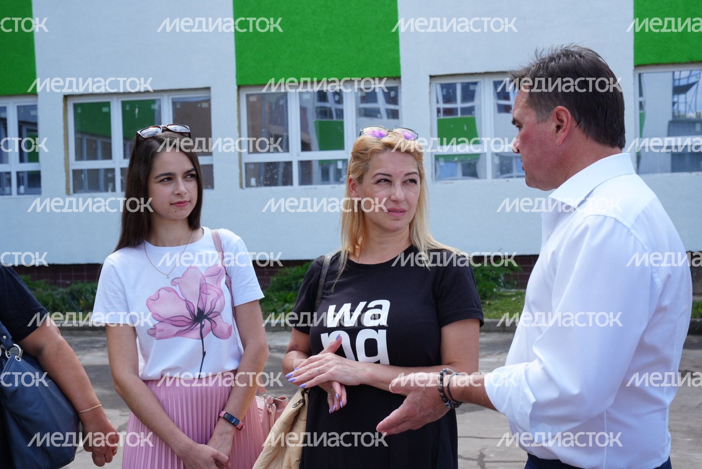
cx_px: 351
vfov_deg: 27.0
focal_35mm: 50
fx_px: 976
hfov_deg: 39.6
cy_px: 234
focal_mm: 50
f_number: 8
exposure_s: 1/500
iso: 640
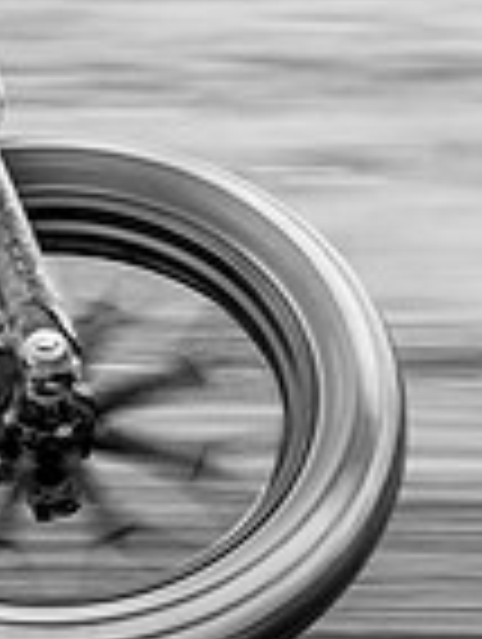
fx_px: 21268
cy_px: -65
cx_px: -652
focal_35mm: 1149
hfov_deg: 1.3
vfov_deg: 1.7
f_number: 8
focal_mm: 200
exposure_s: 1/200
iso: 200
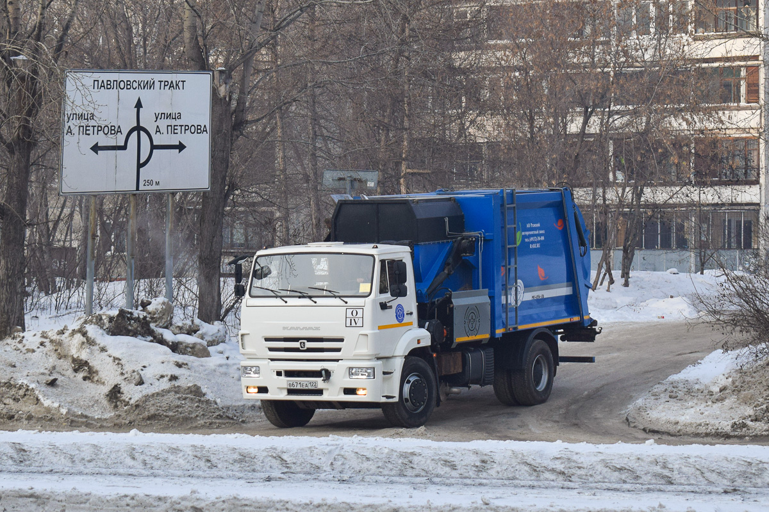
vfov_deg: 16.6
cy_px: 256
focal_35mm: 82
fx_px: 1762
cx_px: 384
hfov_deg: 24.6
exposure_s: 1/800
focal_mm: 55
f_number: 5.6
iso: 400
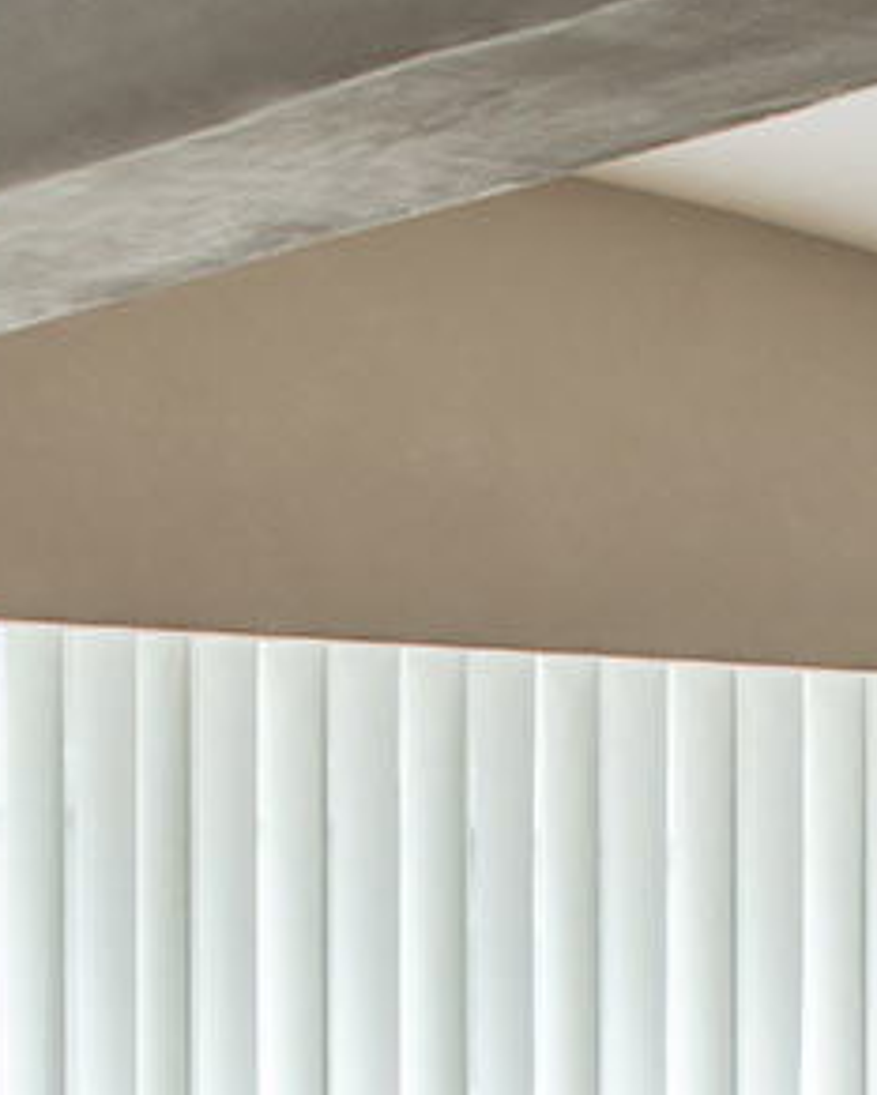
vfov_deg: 7.7
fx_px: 8010
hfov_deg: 6.3
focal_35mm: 247
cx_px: 316
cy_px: 1396
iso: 100
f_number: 13
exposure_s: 1/6
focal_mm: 45
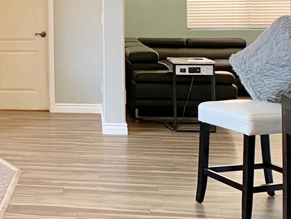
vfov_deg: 14.3
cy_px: 13
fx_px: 858
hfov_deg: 18.7
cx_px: -11
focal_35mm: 102
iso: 125
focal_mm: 4.25
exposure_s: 1/60
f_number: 1.8
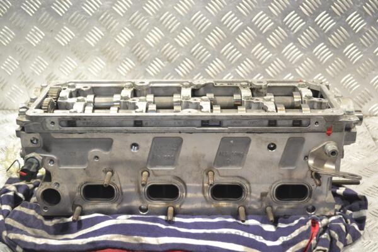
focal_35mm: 52
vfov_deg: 25.8
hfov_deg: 37.9
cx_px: 189
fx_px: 551
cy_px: 126
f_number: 5.6
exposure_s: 1/125
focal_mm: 35
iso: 1600
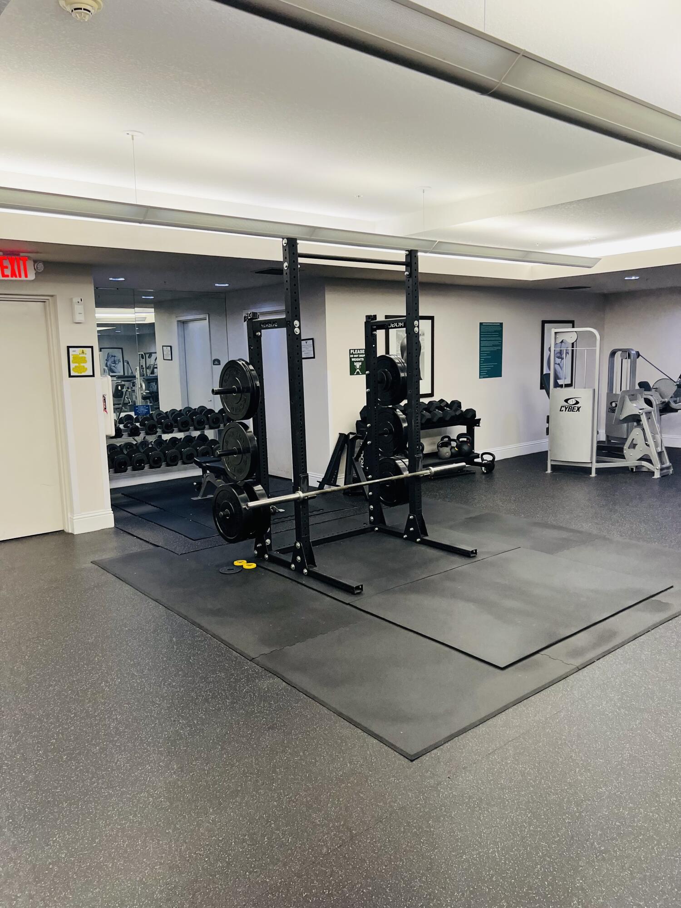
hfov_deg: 53.1
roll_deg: +1.0
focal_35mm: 26
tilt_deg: -8.6
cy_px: 454
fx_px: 682
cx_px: 340
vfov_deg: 67.3
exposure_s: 1/120
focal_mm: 5.7
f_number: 1.5
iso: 125
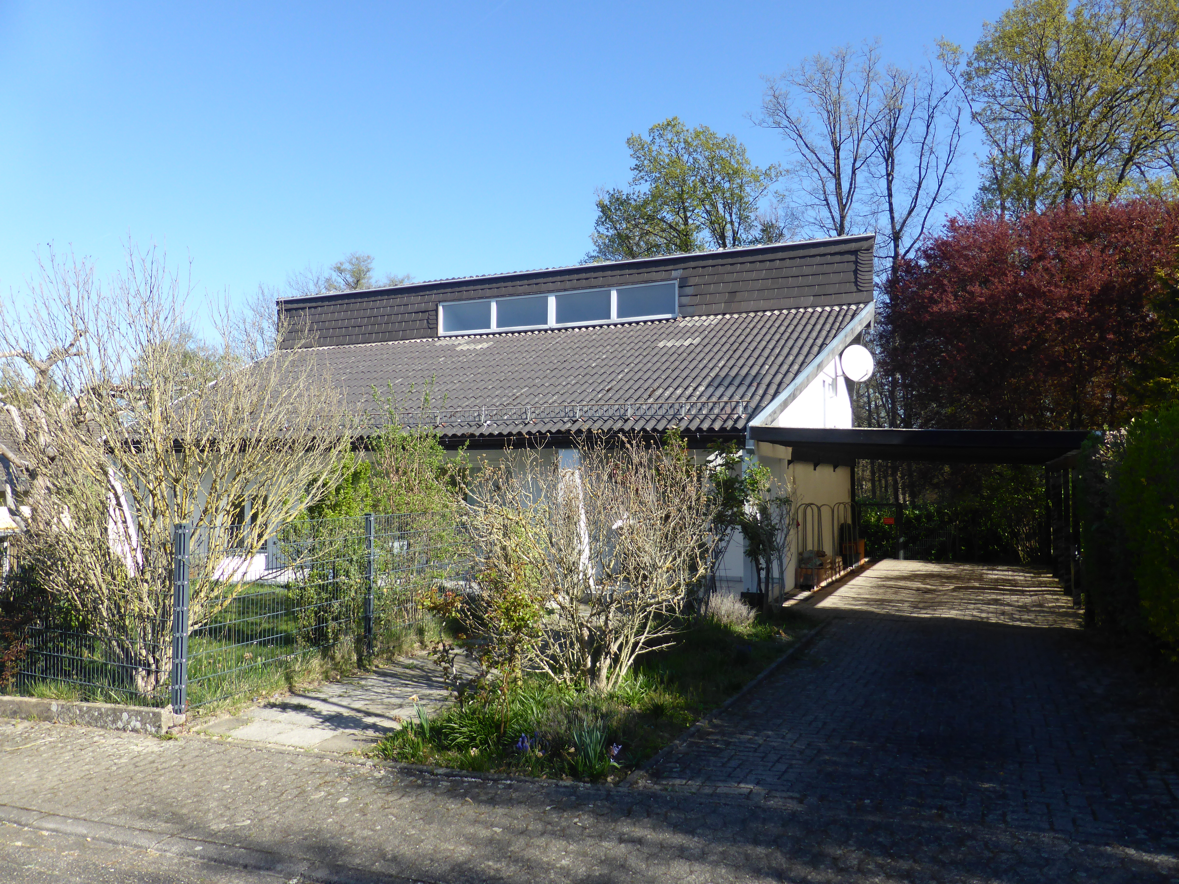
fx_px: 851
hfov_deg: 69.4
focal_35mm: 25
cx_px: 590
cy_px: 442
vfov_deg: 54.9
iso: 100
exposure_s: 1/500
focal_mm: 4.3
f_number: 3.3
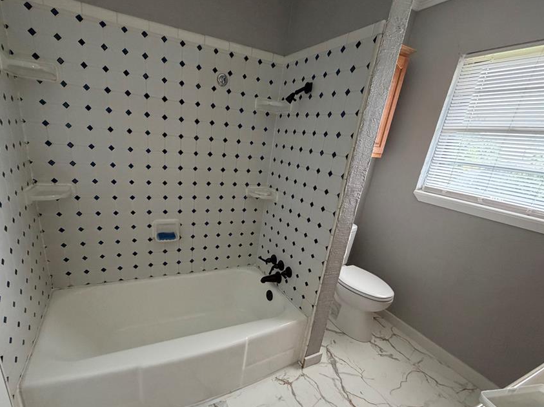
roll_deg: -6.6
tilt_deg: -20.7
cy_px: 234
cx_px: 247
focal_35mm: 17
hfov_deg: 90.8
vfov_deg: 74.3
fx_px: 267
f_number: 2.2
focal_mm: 2.22
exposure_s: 1/71
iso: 320
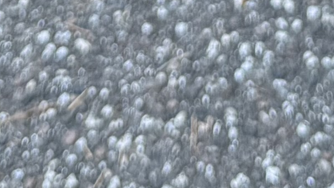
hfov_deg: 11.6
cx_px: 151
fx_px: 1648
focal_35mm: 186
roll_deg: +8.5
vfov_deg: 5.5
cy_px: -634
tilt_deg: -24.3
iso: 64
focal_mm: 6.76
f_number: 1.78
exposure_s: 1/144
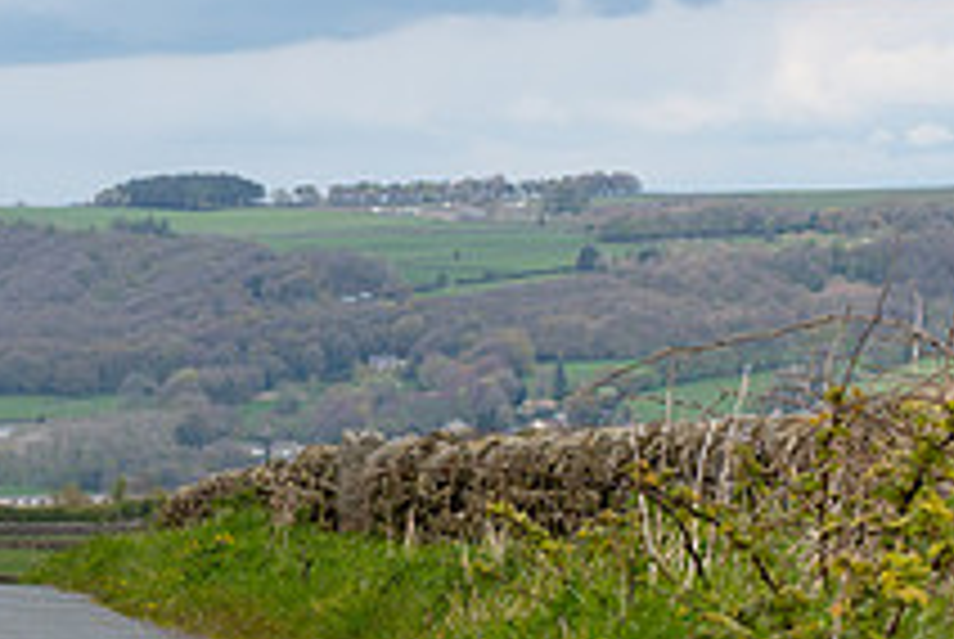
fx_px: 6767
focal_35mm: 255
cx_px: -42
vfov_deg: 5.4
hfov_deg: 8.0
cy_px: 368
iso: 200
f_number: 4.5
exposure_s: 1/640
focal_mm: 65
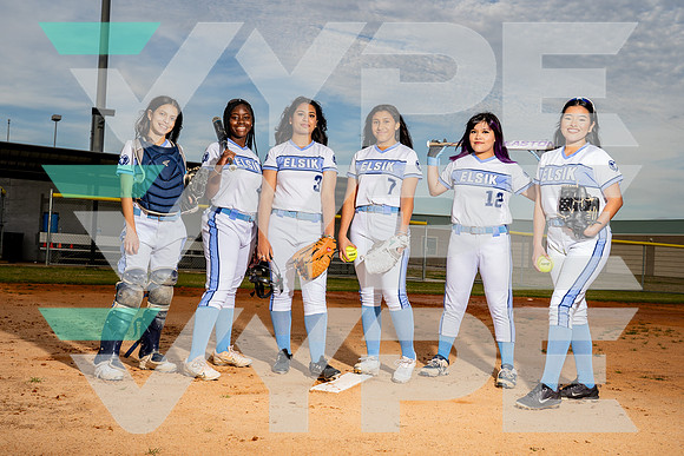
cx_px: 342
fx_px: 779
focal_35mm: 41
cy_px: 228
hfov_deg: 47.4
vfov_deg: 32.6
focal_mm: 41
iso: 160
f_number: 8
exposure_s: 1/250
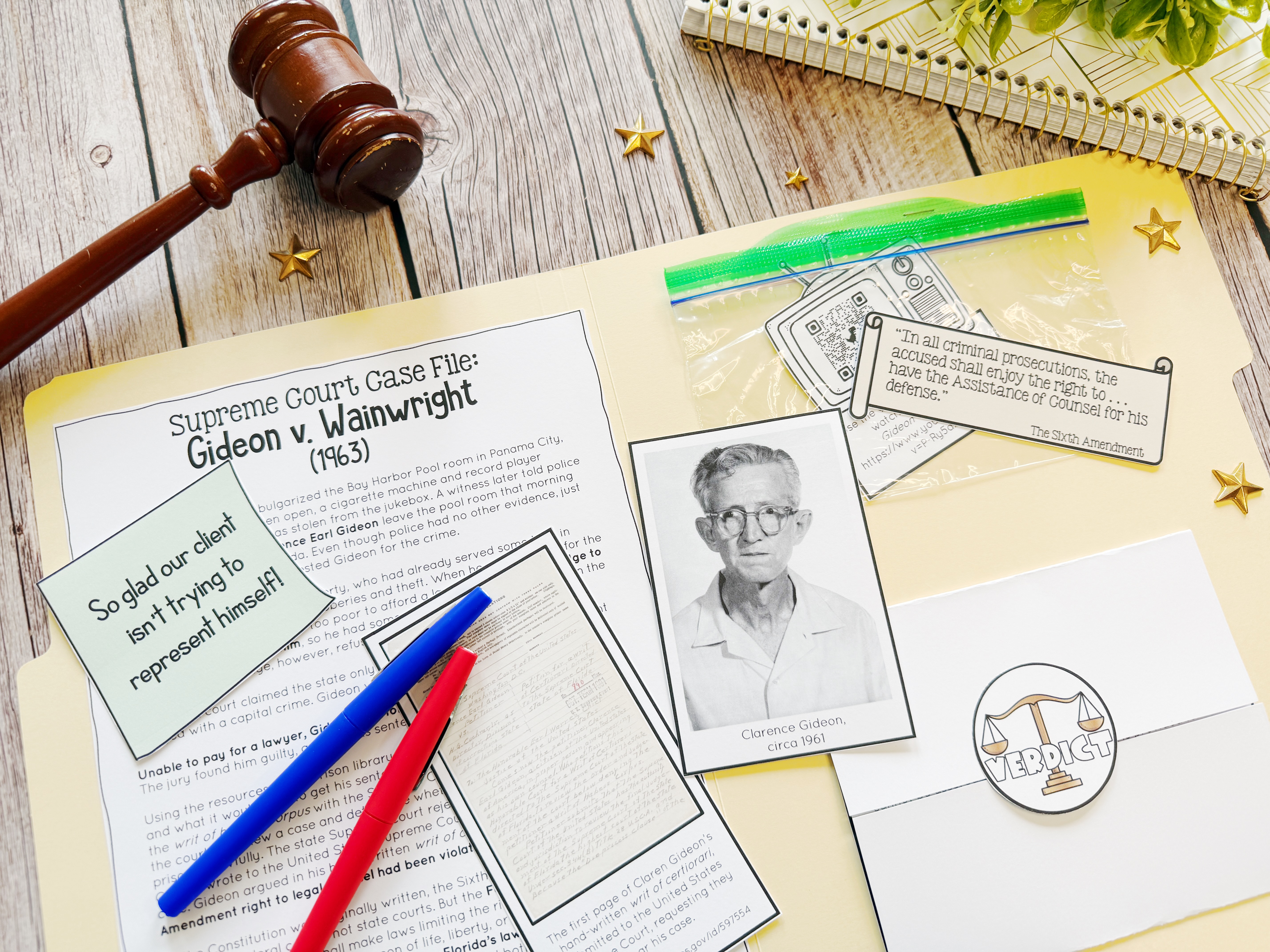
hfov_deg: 71.6
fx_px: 881
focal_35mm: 24
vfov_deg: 56.8
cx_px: 635
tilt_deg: -77.0
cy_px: 476
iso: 64
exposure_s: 1/188
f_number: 1.78
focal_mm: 6.76
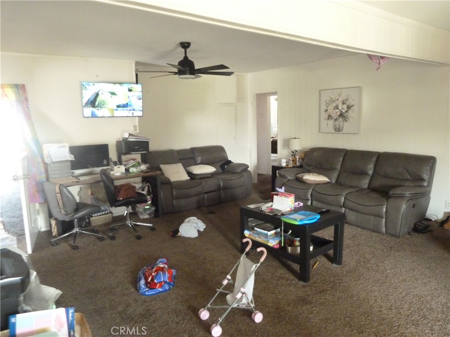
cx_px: 225
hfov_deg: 69.4
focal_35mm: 25
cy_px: 168
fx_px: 325
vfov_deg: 54.9
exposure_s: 1/15
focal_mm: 4.1
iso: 800
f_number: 3.3
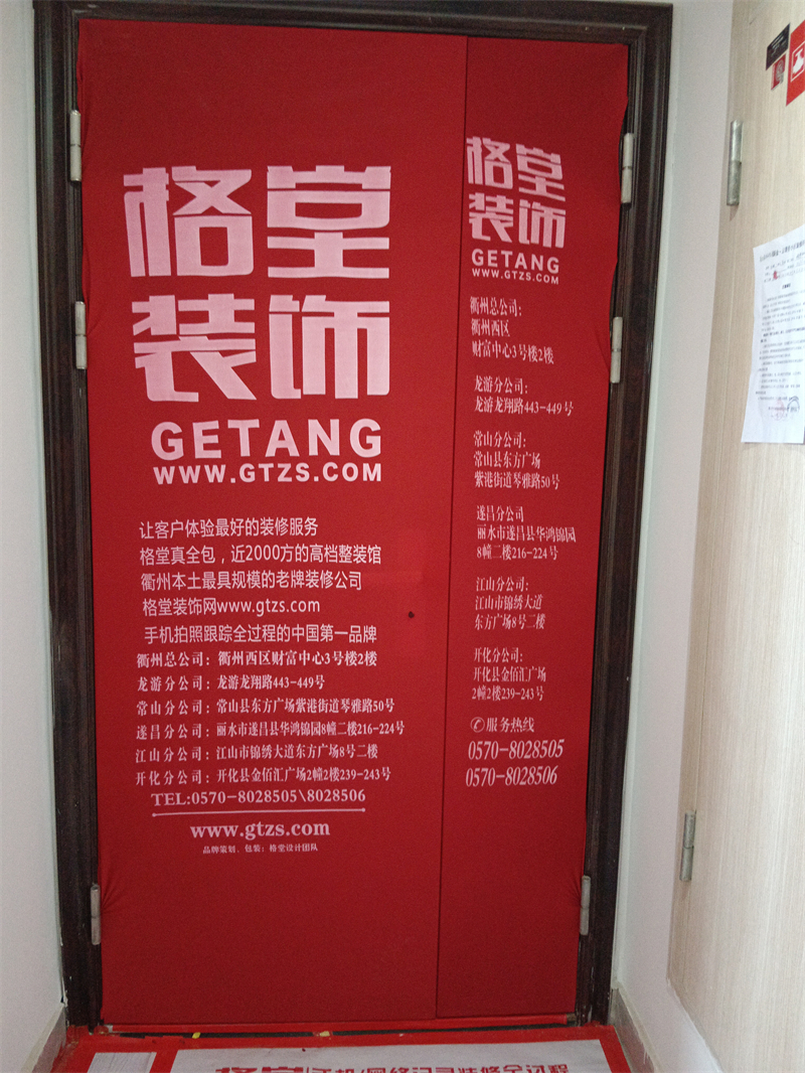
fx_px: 806
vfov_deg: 67.3
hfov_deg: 53.1
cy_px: 536
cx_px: 402
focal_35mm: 26
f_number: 1.8
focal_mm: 3.96
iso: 3303
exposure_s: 1/25
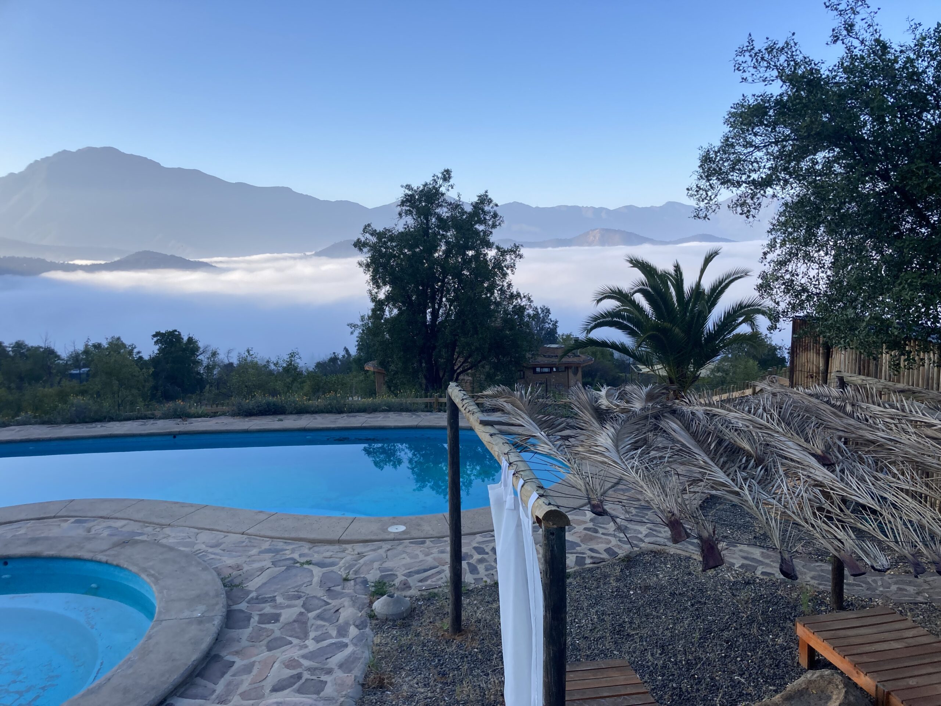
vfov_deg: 49.7
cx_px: 470
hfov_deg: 63.4
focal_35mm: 28
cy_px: 353
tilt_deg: -8.3
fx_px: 761
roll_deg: +0.8
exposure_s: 1/923
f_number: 1.8
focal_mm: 3.99
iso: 20
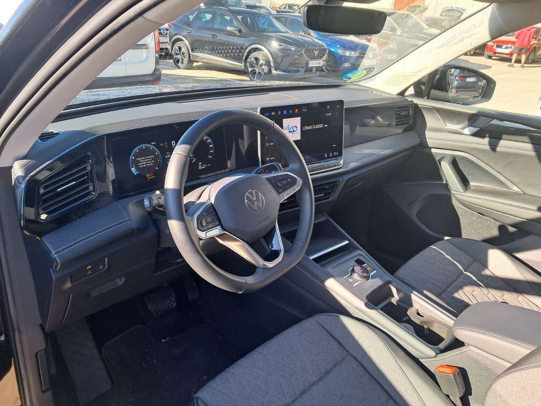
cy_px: 203
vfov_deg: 51.4
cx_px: 270
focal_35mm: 27
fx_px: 422
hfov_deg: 65.3
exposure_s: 1/100
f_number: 1.8
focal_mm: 4
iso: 50
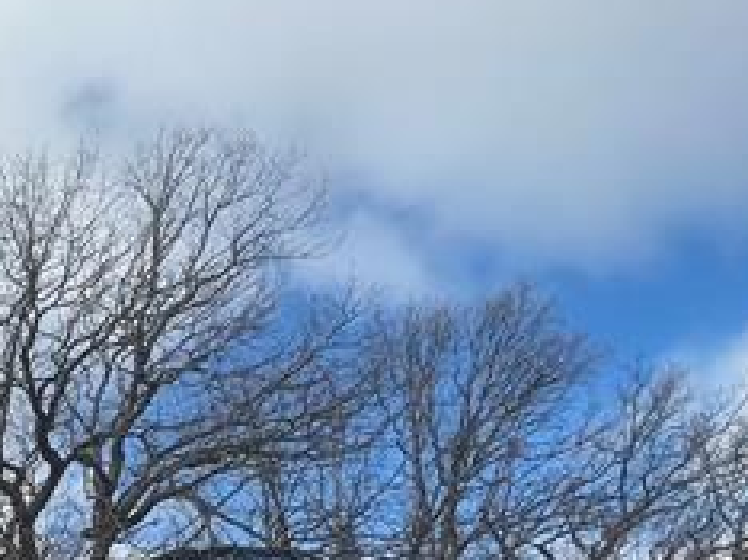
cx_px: -281
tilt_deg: +10.7
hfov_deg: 27.0
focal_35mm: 57
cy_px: 845
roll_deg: -1.1
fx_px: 1230
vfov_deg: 21.4
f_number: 1.8
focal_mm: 1.57
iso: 32
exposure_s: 1/1248
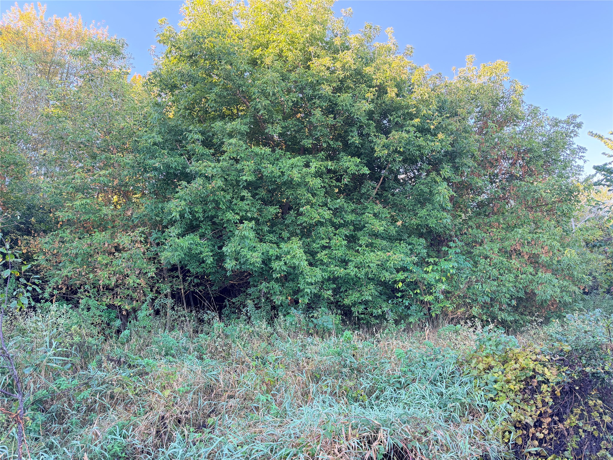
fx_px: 425
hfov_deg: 71.6
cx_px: 306
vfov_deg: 56.8
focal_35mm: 24
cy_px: 230
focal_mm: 6.76
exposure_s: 1/122
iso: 200
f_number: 1.78
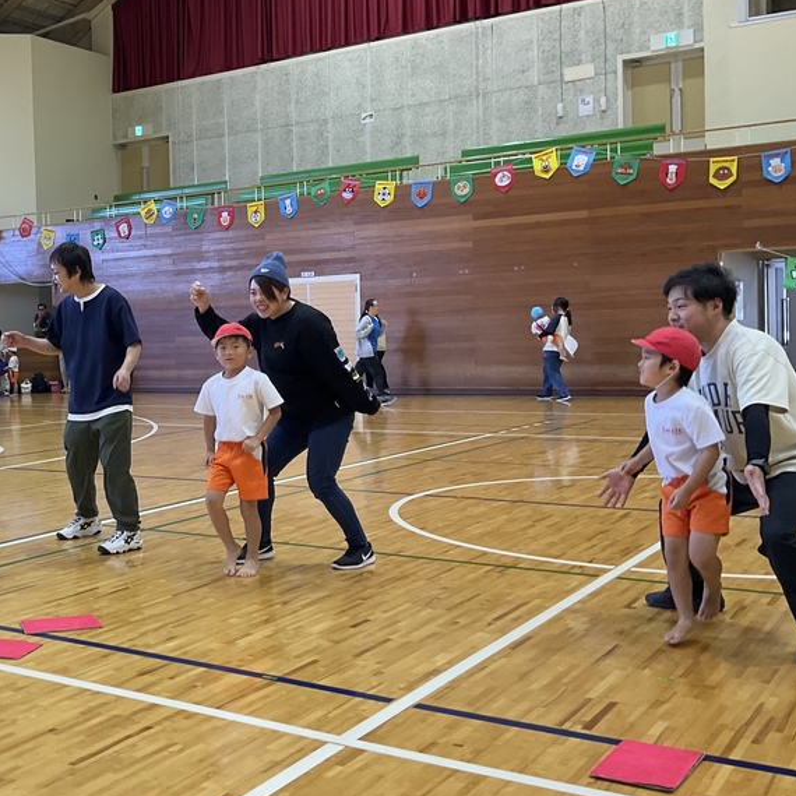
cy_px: 374
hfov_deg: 36.1
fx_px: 1171
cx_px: 138
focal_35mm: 45
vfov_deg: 37.5
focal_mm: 3
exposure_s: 1/122
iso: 64
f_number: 1.8
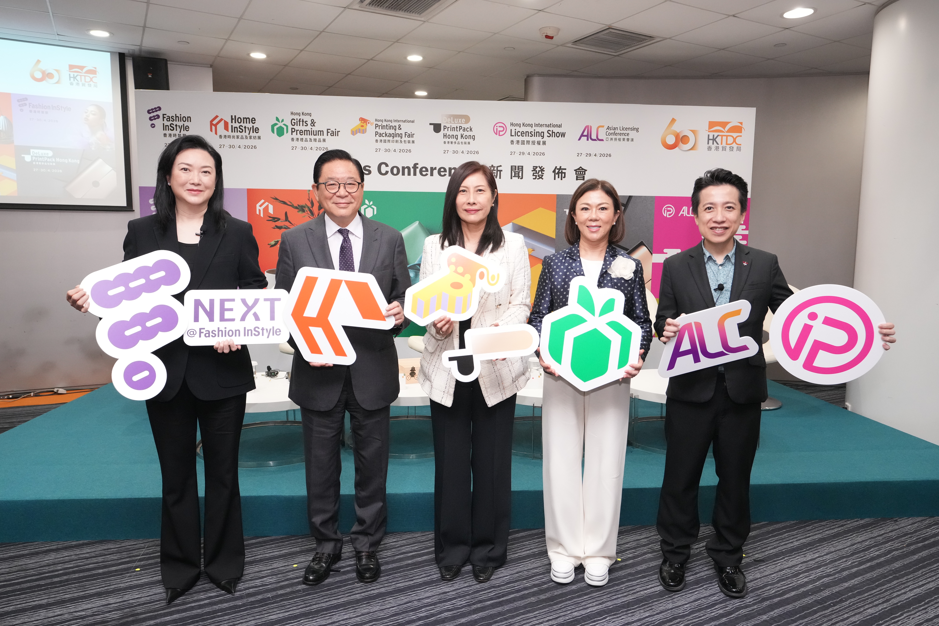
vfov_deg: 51.3
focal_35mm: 25
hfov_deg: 71.5
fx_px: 652
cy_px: 313
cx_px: 470
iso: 4000
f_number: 5.6
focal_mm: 25
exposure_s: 1/160
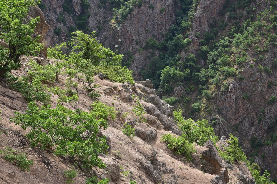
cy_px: 93
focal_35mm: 51
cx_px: 137
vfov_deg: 26.5
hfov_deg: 38.9
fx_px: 392
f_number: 9
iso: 320
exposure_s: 1/320
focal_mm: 50
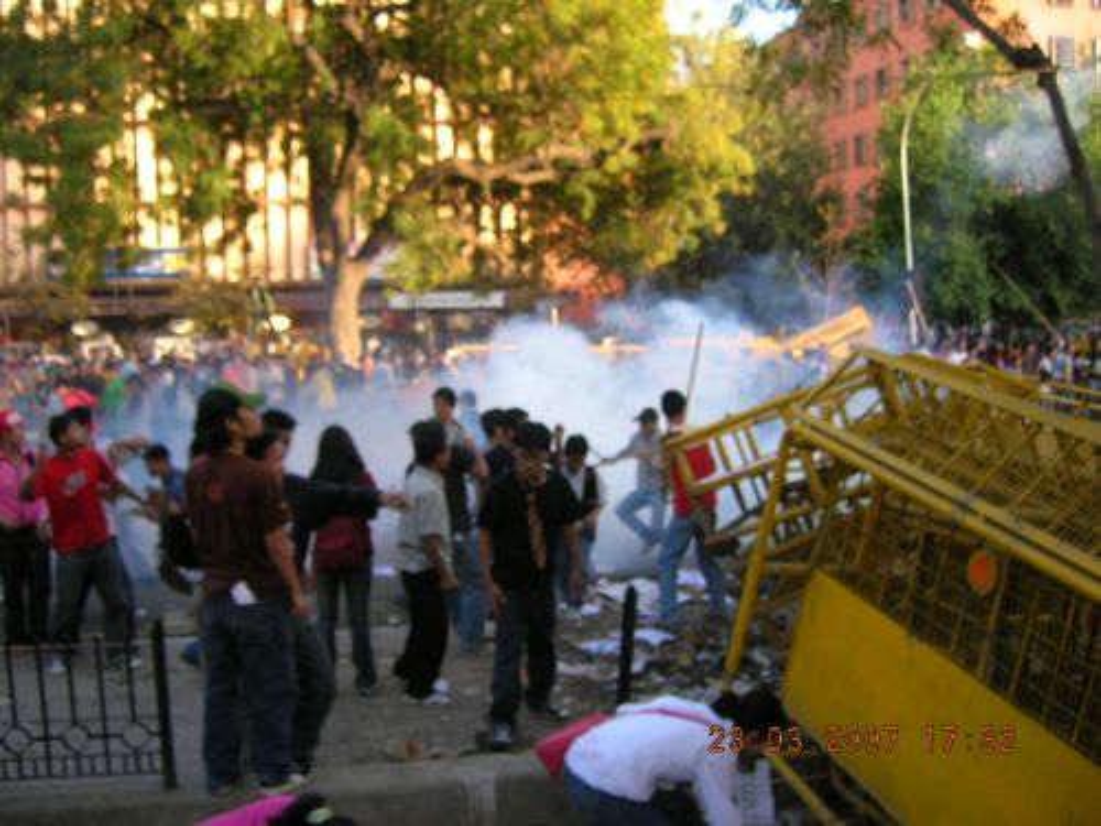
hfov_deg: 54.0
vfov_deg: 41.8
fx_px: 1081
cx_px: 550
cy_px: 413
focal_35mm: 34
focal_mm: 5.7
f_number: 2.9
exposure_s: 1/85.3
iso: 50
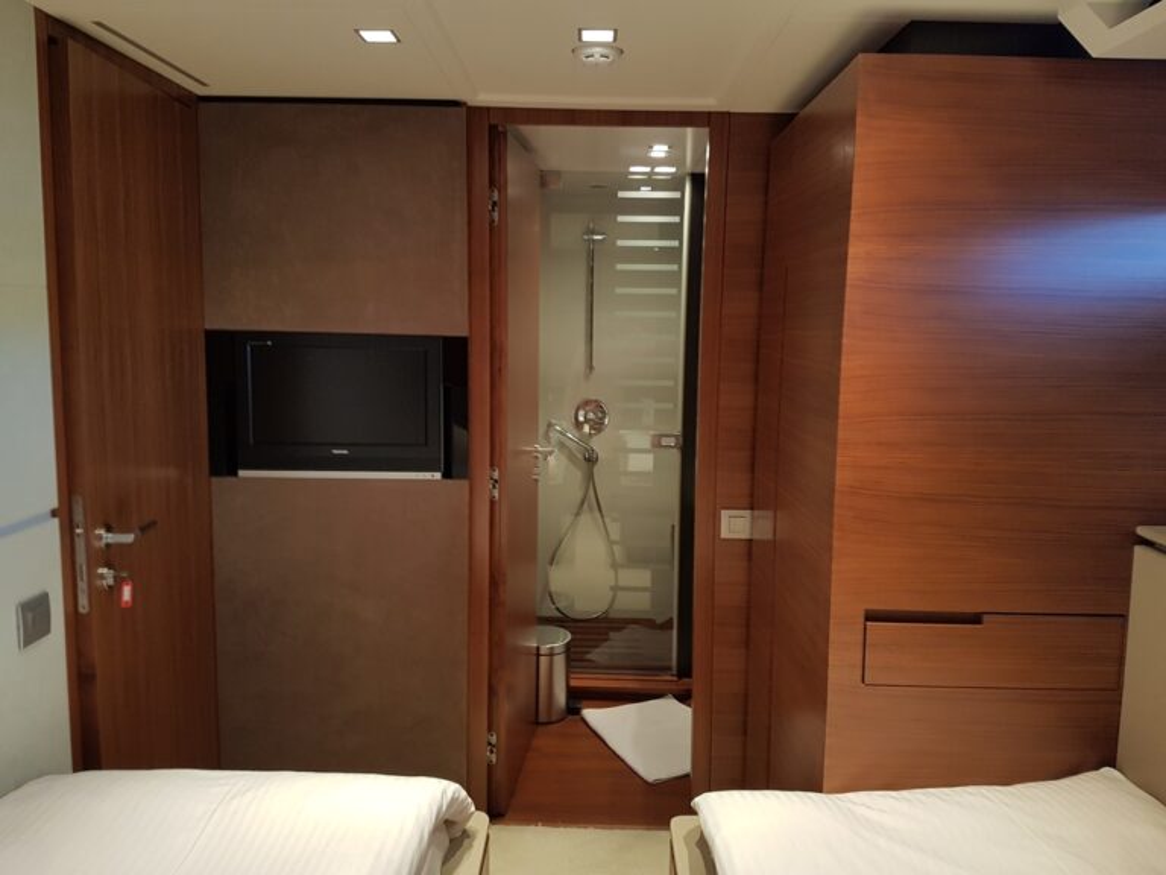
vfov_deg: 53.1
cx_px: 583
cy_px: 438
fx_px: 876
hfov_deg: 67.3
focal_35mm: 26
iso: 80
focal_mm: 4.2
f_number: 1.7
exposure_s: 1/50
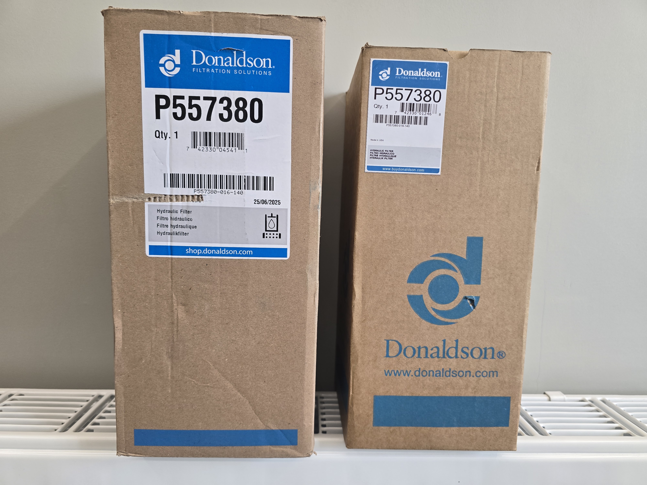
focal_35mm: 23
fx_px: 430
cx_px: 324
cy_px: 242
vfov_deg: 58.9
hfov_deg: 73.9
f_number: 1.7
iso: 160
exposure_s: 1/180
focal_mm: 6.3
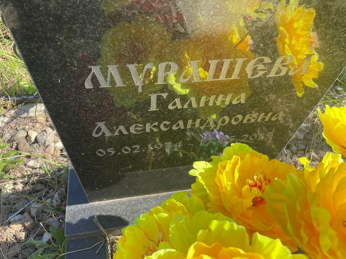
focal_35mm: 26
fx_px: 260
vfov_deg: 53.1
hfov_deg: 67.3
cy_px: 130
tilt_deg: -52.3
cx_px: 173
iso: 32
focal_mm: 4.2
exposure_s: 1/895
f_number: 1.6
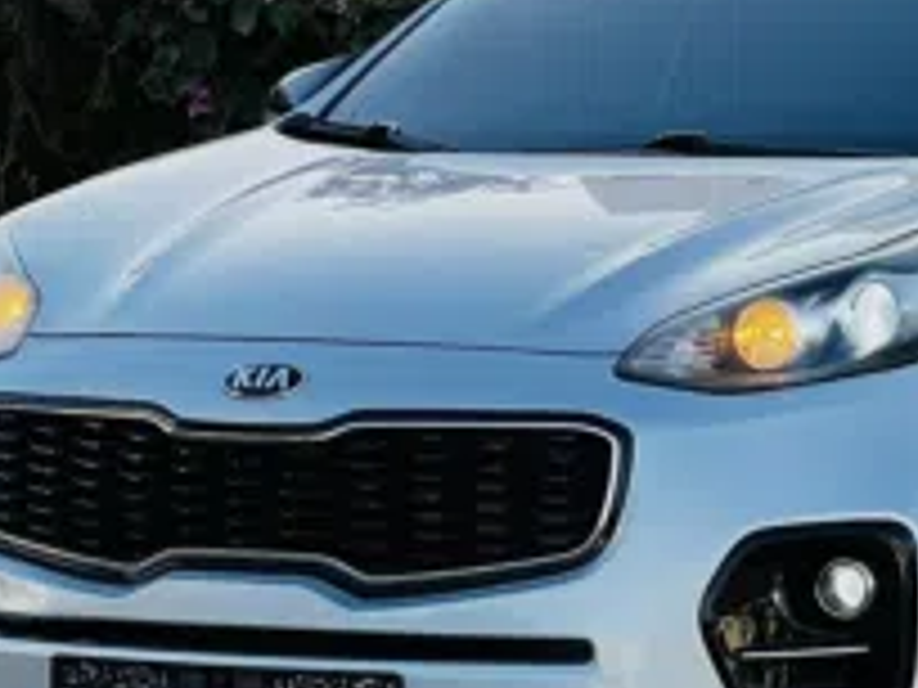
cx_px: 891
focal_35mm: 242
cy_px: 184
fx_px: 6418
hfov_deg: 8.1
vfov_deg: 6.1
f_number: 2.8
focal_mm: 9
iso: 32
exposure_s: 1/147
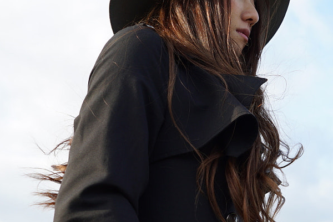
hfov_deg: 30.7
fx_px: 592
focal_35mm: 64
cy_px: 151
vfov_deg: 21.2
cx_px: 263
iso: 100
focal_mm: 24
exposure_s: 1/250
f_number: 4
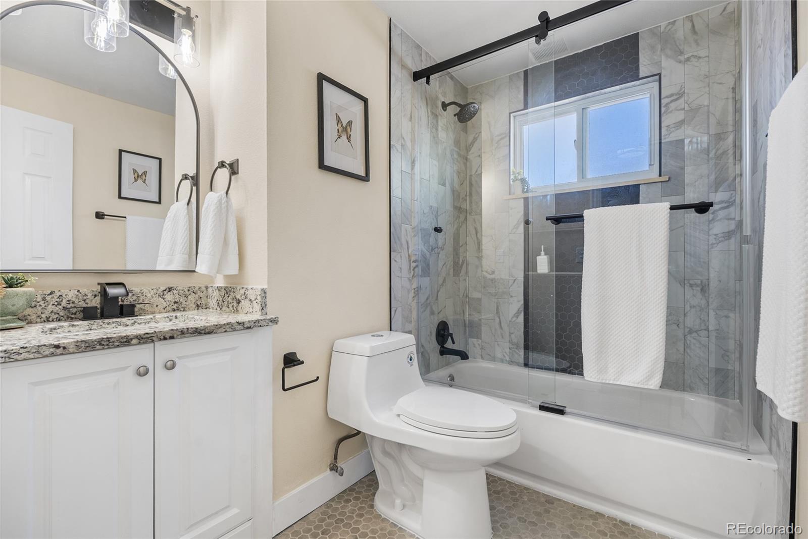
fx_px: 359
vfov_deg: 73.8
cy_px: 270
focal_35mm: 16
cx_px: 404
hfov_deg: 96.7
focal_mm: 16
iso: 200
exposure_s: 1/100
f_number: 8
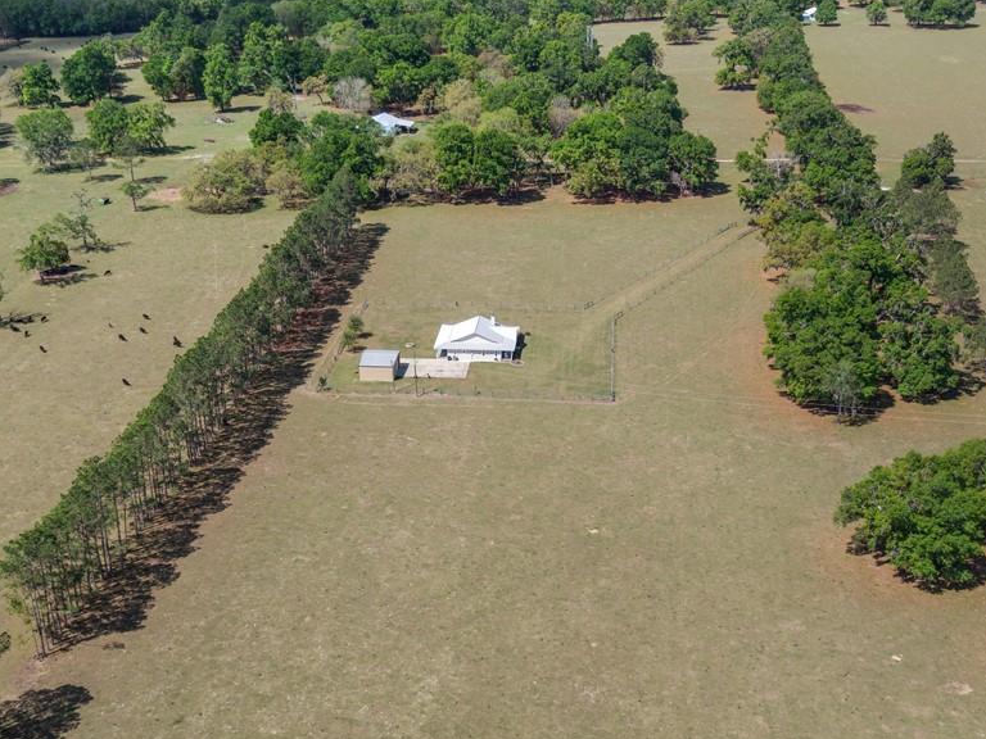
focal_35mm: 50
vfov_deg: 29.1
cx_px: 512
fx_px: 1424
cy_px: 435
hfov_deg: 38.2
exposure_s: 1/3200
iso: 120
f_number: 1.8
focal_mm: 8.67
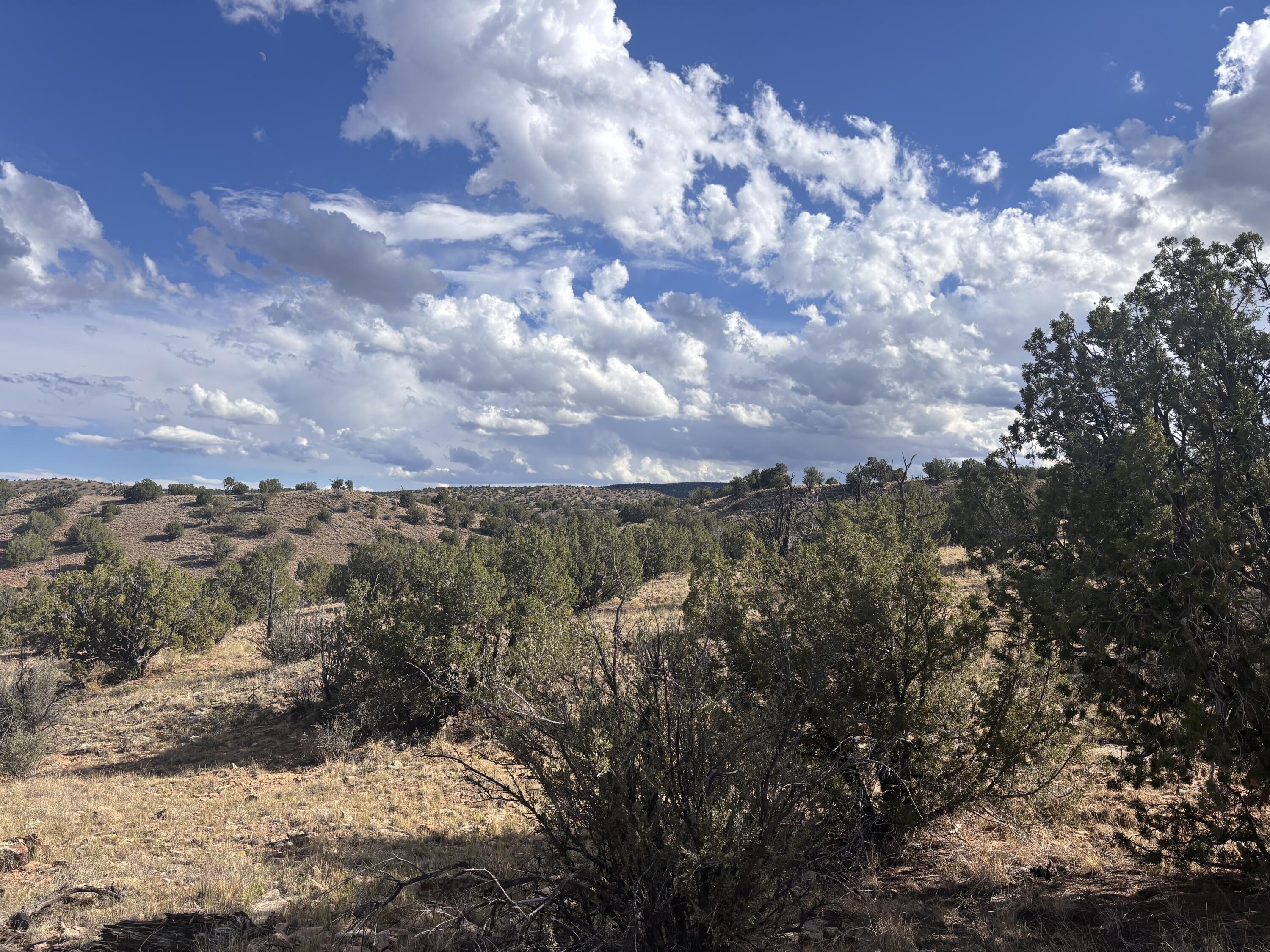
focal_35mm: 26
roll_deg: -0.4
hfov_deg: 67.3
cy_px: 476
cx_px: 635
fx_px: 954
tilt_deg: +3.5
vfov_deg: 53.1
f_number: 1.6
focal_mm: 5.96
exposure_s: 1/4854
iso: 50
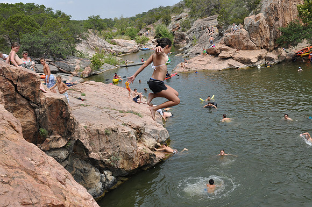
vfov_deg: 36.8
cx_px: 156
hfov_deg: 53.2
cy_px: 104
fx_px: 312
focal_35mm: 36
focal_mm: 24
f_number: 8
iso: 200
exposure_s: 1/500
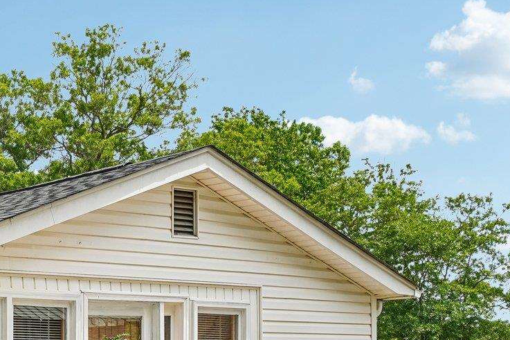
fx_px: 1062
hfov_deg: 24.6
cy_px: 393
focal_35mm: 75
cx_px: -89
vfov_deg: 17.4
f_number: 8
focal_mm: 18
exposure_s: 1/200
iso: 100
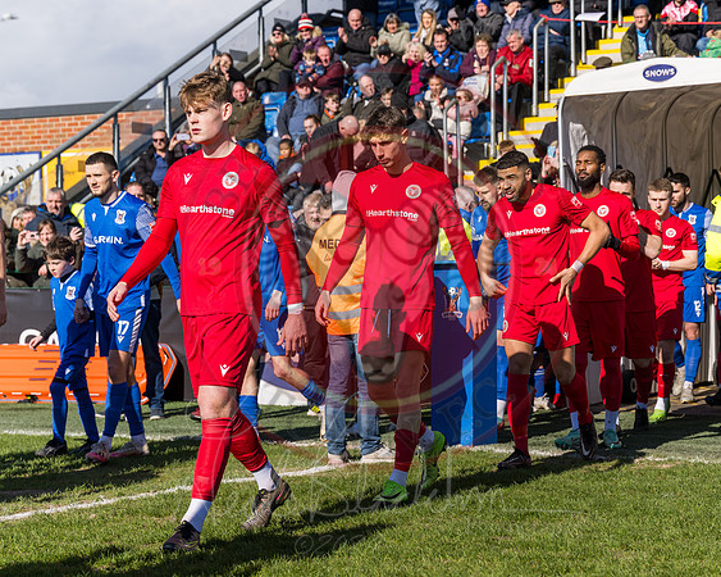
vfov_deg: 17.3
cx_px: 435
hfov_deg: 21.5
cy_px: 312
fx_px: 1894
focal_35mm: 89
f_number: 5
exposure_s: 1/1600
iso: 100
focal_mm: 73
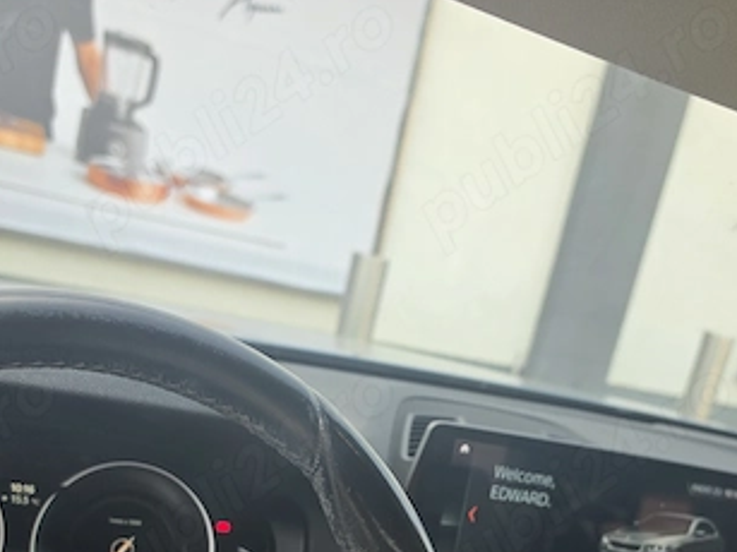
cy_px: 514
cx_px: 406
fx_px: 958
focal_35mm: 45
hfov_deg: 42.0
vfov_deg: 30.5
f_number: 1.4
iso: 16
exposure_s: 1/122
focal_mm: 6.5
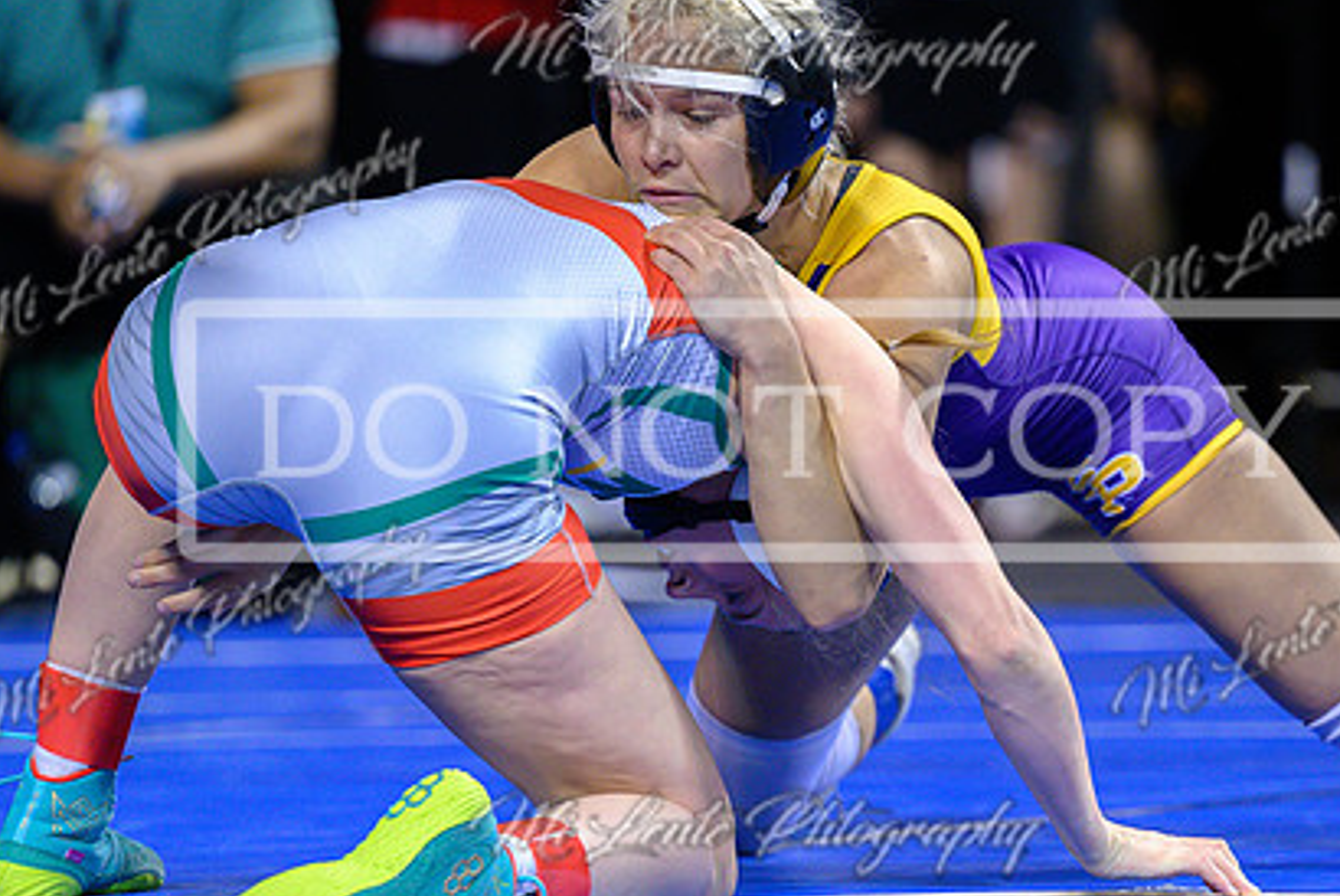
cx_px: 880
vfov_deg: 4.3
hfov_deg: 6.4
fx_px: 12031
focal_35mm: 323
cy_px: 675
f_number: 2.8
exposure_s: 1/800
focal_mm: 175
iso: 2500
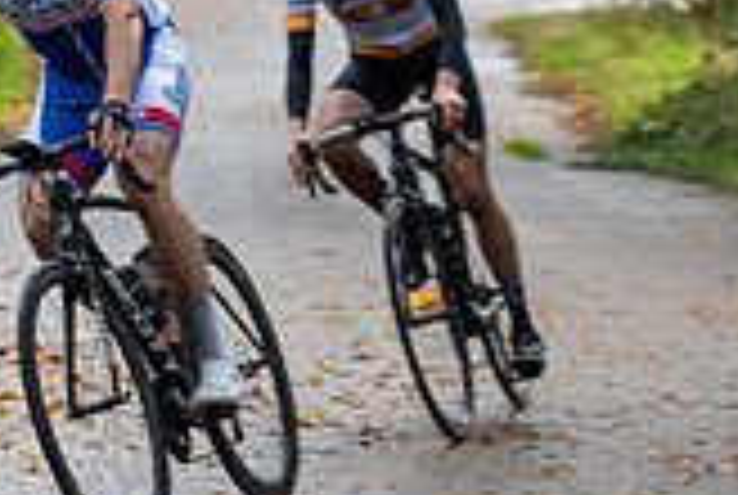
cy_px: 65
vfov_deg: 5.6
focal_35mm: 247
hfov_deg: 8.2
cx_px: -351
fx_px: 5073
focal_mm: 70
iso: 200
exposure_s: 1/400
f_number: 3.2
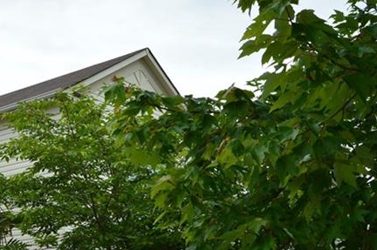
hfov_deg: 28.6
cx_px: -34
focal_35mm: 64
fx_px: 669
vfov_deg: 20.9
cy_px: 212
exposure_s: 1/400
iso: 400
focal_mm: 18
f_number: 11
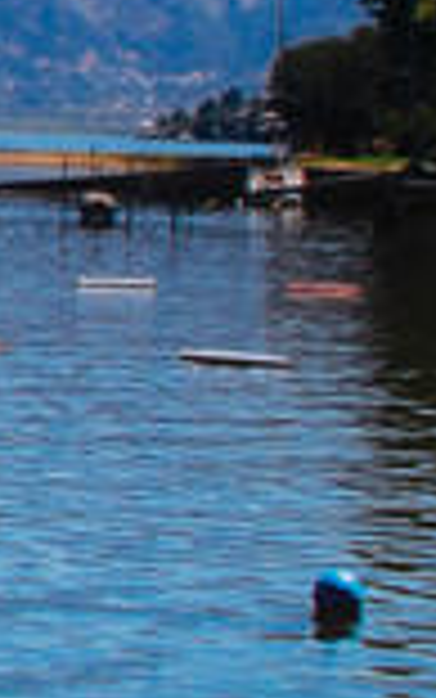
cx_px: -993
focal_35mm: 190
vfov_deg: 10.9
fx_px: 3609
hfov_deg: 6.2
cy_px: 2
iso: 500
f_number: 11
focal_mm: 24
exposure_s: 1/500
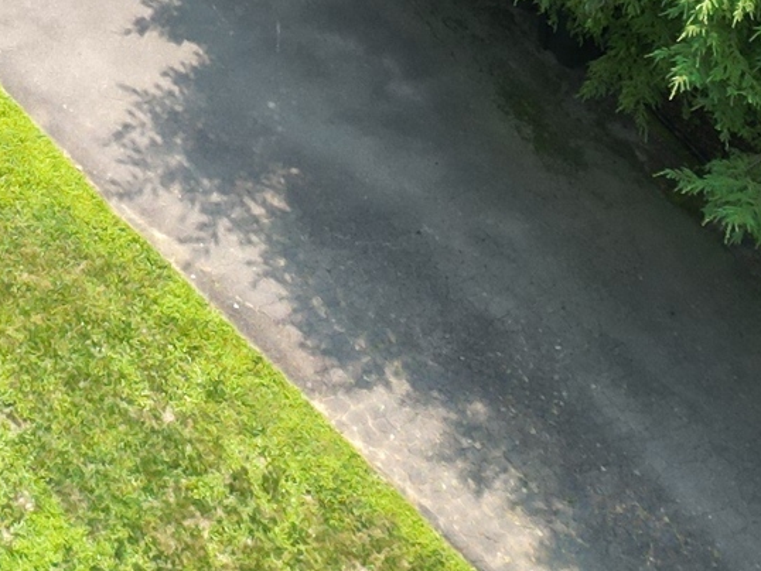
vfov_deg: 9.3
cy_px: -964
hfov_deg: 13.6
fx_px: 3013
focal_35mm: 137
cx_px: -354
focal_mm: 6.72
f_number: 1.7
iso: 100
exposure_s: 1/640
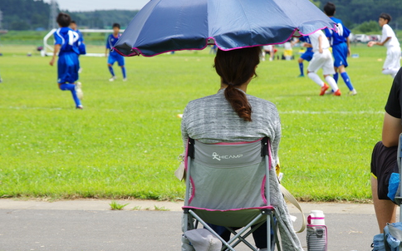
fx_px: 1873
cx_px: 264
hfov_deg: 12.2
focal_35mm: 171
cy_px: 115
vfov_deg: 7.7
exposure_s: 1/400
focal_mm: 85
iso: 100
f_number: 5.6
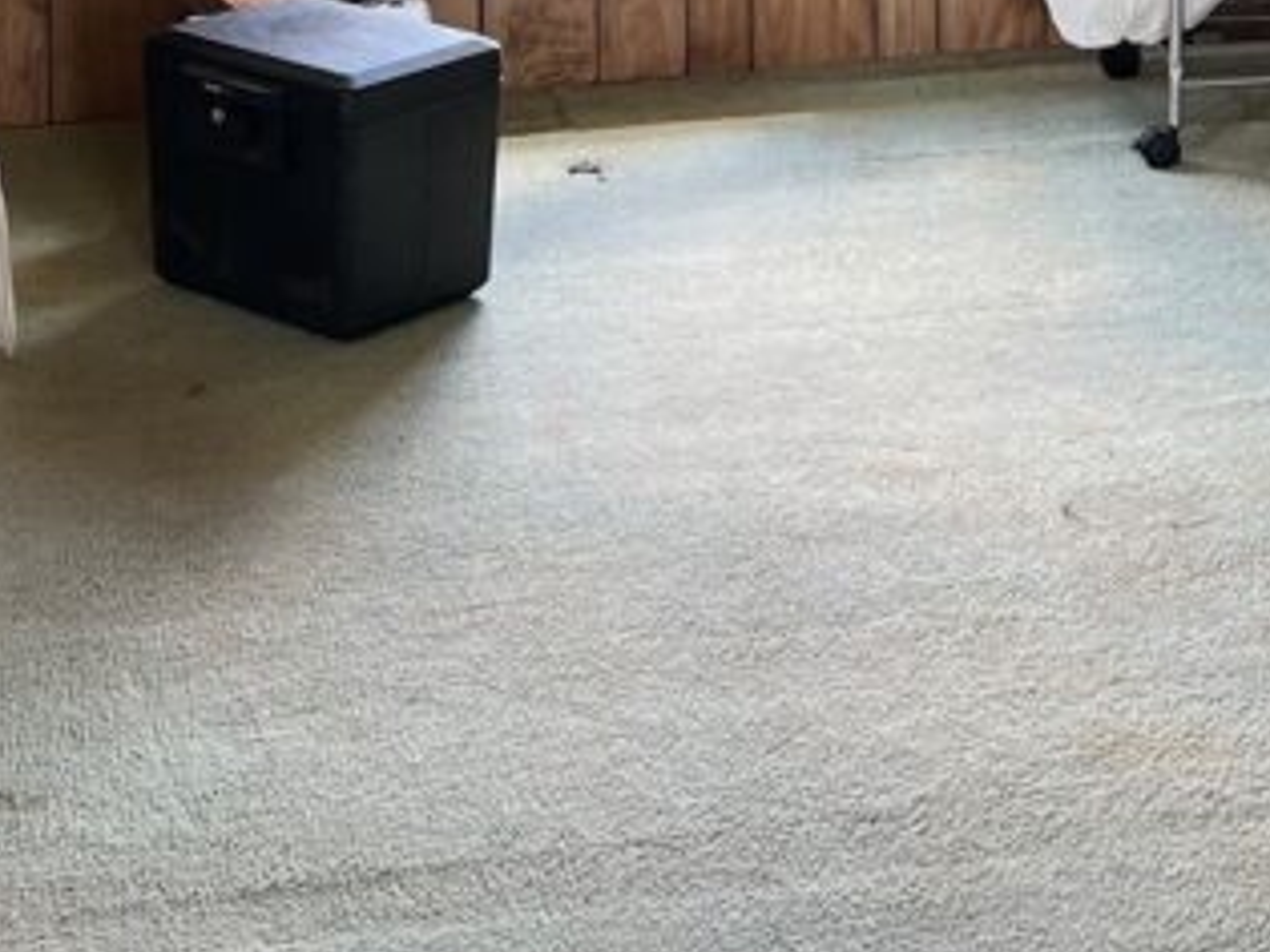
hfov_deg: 22.1
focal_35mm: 88
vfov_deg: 15.2
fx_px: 3227
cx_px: 937
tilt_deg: -3.6
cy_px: -597
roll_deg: -0.2
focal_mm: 5.7
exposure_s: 1/121
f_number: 1.5
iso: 100
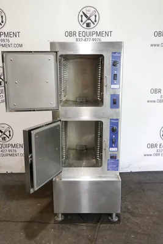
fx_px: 224
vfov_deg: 57.2
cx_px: 82
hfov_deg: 40.0
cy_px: 122
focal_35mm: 33
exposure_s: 1/80
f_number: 3.5
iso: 1600
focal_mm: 12.25
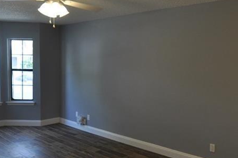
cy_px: 81
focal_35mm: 34
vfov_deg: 38.8
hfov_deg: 55.6
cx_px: 137
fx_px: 224
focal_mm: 10
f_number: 4.5
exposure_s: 1/80
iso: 400
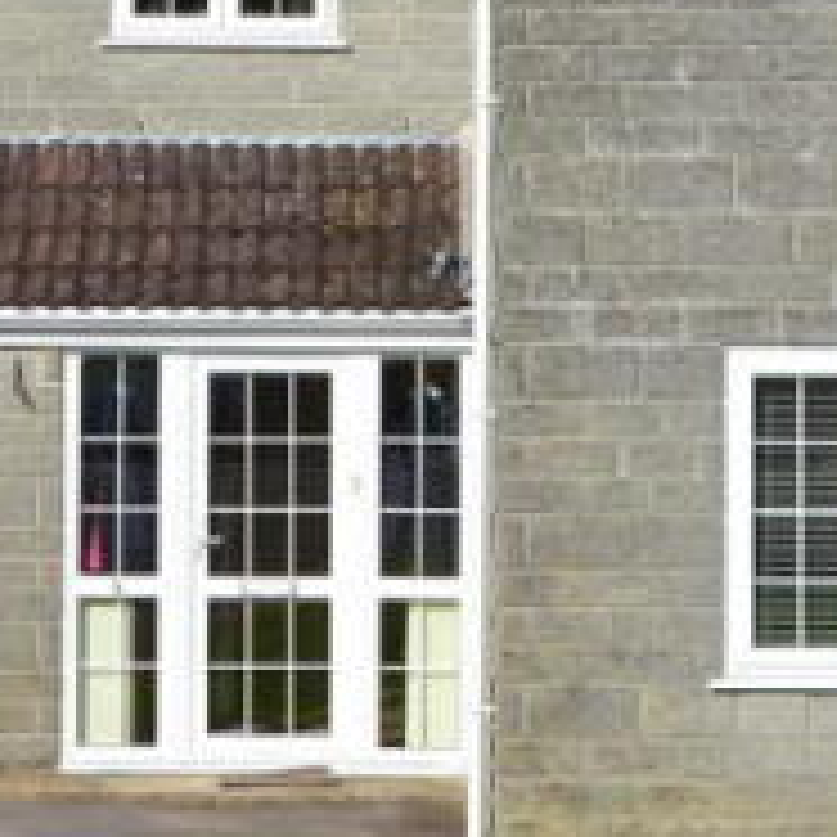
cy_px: 92
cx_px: 358
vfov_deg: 13.7
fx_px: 3447
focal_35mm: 126
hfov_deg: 13.8
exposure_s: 1/500
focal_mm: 28
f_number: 11
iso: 280
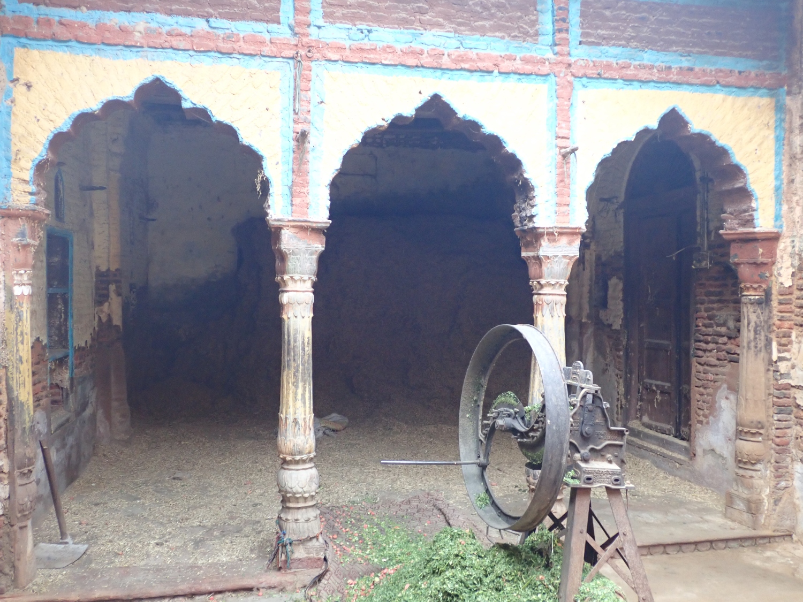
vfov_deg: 44.2
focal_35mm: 32
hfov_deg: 56.8
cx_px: 402
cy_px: 301
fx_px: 742
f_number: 2.4
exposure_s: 1/30
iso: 400
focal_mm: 5.87
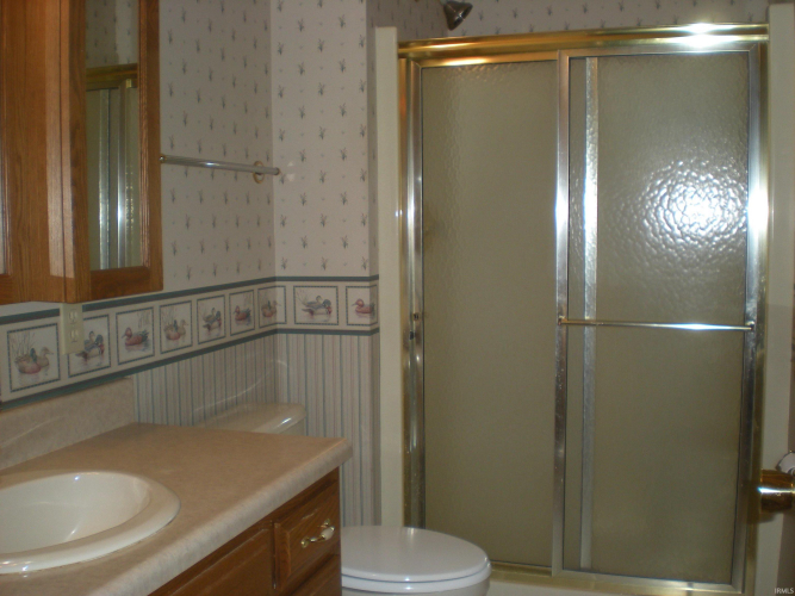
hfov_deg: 49.0
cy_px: 298
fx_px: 873
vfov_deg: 37.7
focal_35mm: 38
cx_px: 398
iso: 94
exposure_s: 1/60
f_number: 3.1
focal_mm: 6.3
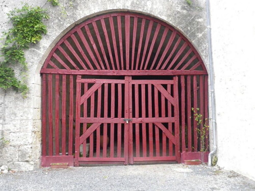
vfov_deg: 30.9
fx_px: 346
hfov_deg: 40.4
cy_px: 96
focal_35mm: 47
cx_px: 128
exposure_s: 1/125
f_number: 4.6
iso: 500
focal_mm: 8.46
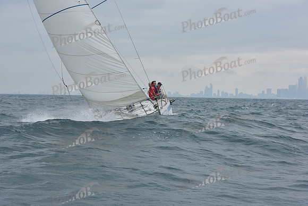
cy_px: 103
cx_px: 154
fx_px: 787
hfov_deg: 22.1
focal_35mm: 92
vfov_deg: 14.9
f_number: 8
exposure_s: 1/800
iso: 250
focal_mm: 92
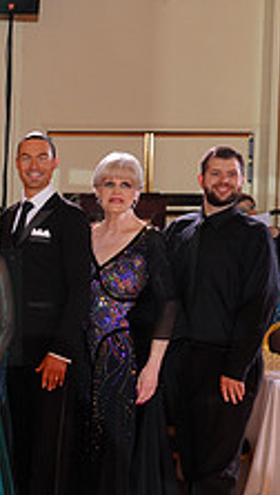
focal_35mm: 98
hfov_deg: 11.5
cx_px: -220
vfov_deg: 21.7
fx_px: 1289
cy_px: 307
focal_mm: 36
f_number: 5.6
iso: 1600
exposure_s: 1/200
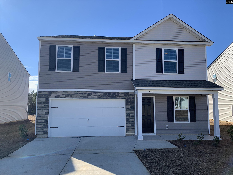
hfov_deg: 67.3
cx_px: 116
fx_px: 175
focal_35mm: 26
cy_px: 88
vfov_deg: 53.1
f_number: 1.8
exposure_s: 1/1536
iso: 25
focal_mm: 4.25
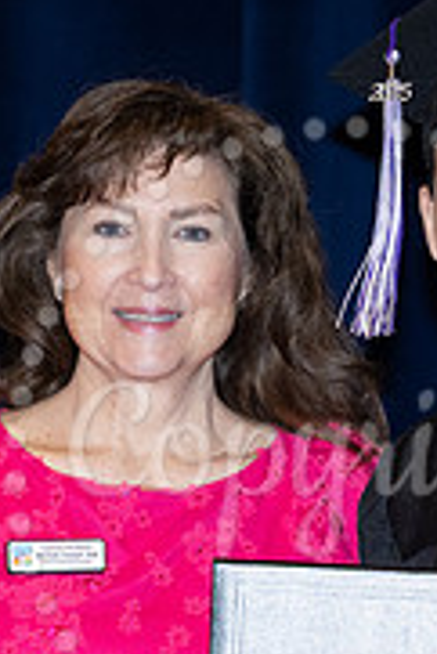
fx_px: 9504
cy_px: 603
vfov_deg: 3.9
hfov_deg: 2.6
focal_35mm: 523
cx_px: 509
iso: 1000
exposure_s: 1/200
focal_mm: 135
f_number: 5.6
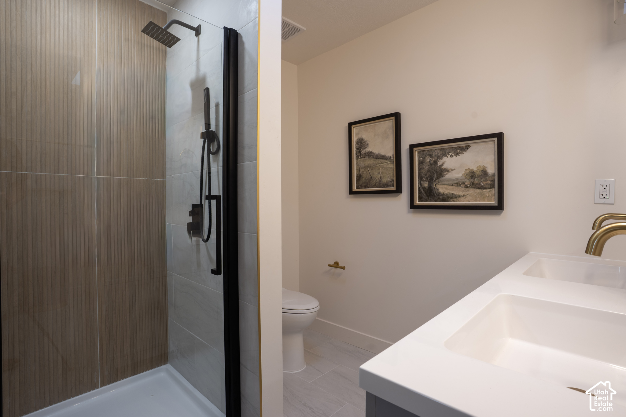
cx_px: 313
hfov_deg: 93.3
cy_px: 208
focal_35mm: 17
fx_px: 296
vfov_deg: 70.4
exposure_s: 1/3
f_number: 8
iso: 100
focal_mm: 17
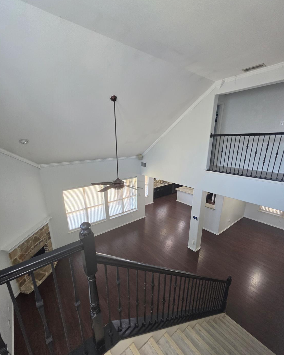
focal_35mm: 14
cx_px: 140
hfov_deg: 88.0
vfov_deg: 100.6
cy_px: 188
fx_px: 147
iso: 200
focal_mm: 2.2
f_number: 1.9
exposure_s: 1/120
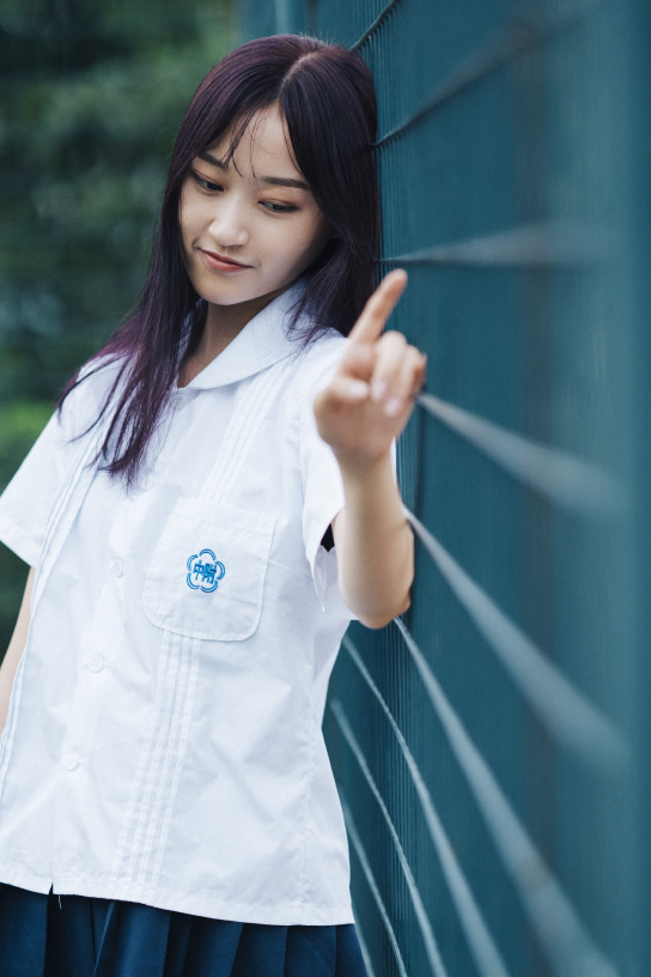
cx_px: 308
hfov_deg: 11.0
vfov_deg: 16.4
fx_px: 3390
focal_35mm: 125
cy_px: 547
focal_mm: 85
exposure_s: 1/1600
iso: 500
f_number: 1.8
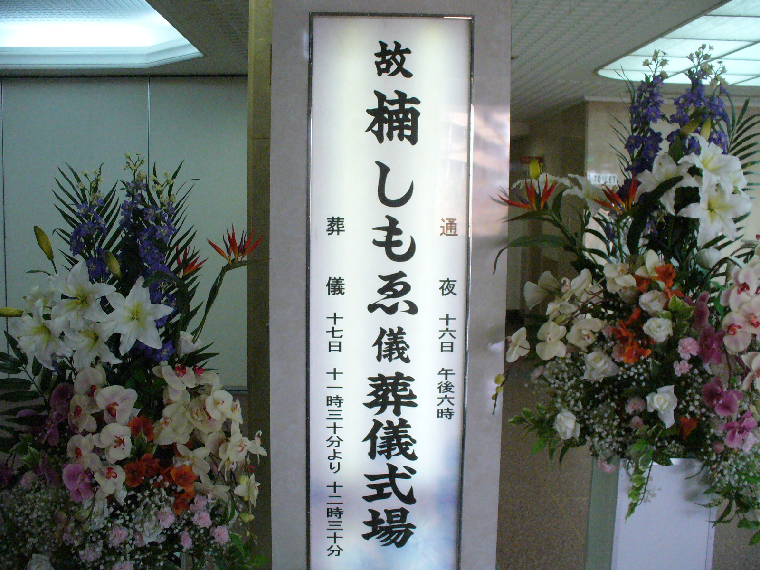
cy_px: 285
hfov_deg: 50.1
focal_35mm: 37
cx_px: 380
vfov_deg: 38.7
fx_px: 812
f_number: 2.8
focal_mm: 6.1
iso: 400
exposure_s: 1/80
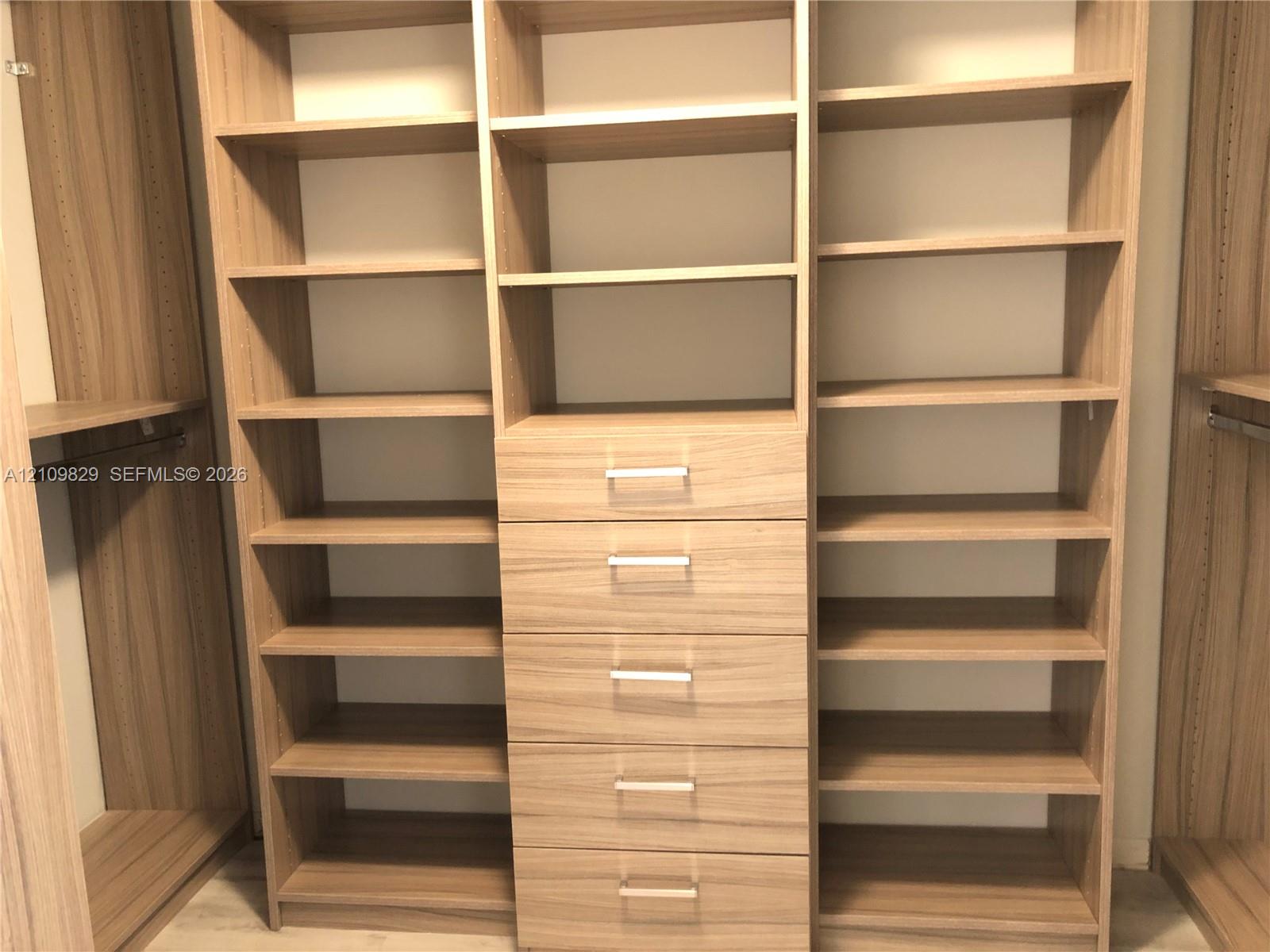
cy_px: 476
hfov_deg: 63.4
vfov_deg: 49.7
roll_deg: +2.3
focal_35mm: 28
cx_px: 635
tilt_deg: -9.6
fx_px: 1027
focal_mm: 4
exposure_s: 1/5
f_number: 1.8
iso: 80
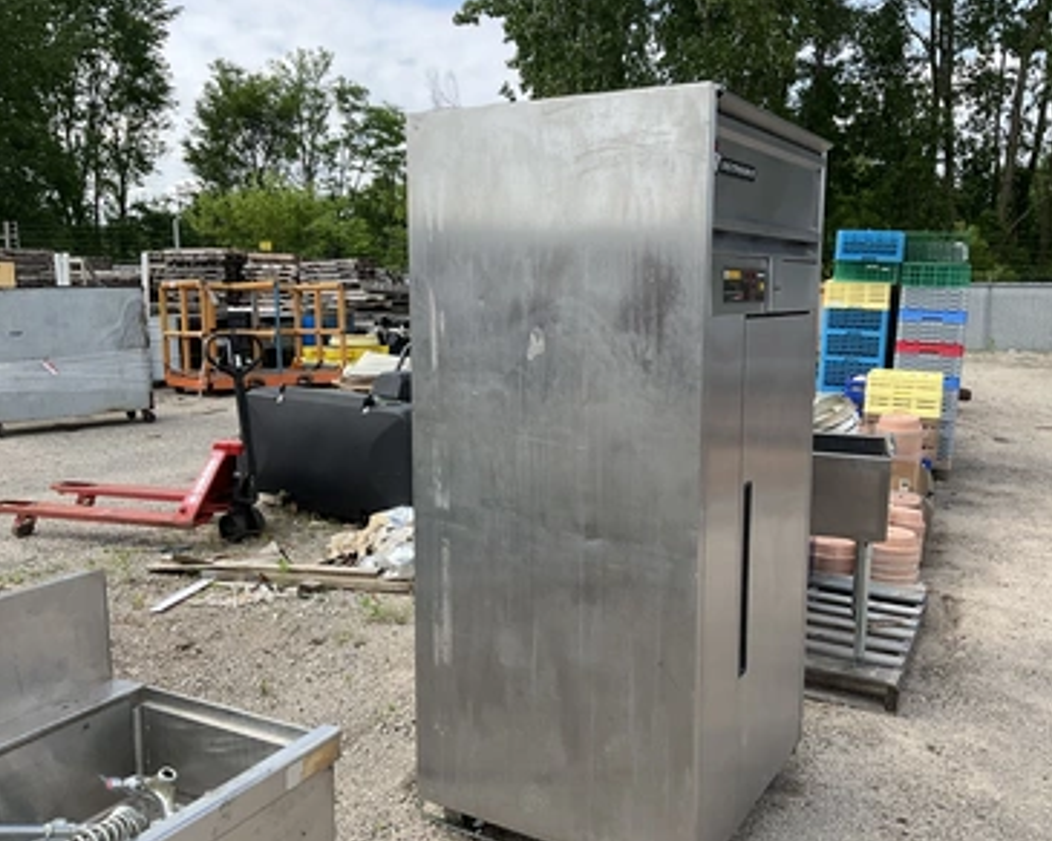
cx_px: 574
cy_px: 420
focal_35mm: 31
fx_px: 965
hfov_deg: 57.1
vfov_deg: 47.1
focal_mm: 3
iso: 25
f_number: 1.8
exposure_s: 1/883
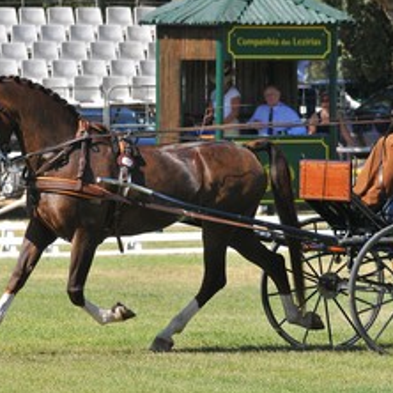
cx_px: 271
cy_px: 162
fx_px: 4971
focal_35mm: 387
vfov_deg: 4.5
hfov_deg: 4.5
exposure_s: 1/640
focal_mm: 150
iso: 250
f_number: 5
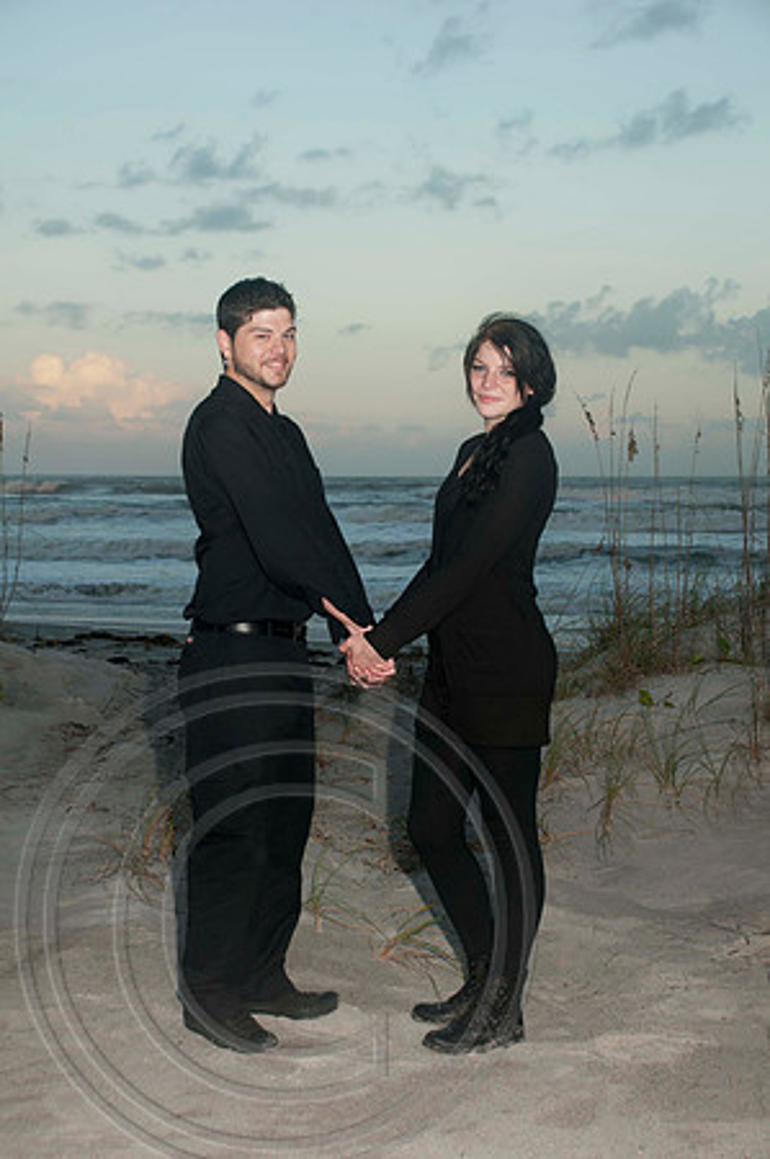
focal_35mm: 57
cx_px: 385
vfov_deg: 35.1
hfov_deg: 23.7
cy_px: 580
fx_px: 1833
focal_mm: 38
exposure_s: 1/80
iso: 100
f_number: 5.6
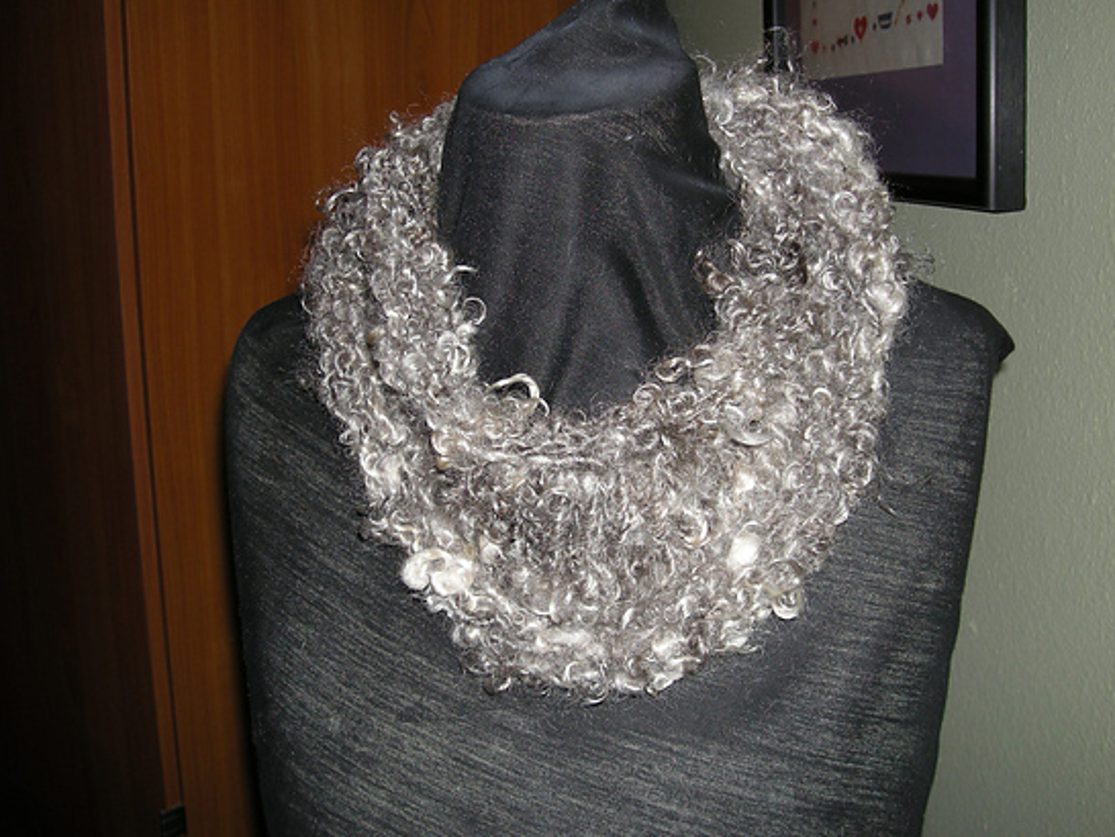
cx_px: 547
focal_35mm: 41
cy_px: 396
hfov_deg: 45.8
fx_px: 1321
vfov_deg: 35.2
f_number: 2.8
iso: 50
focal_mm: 5.7
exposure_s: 1/60
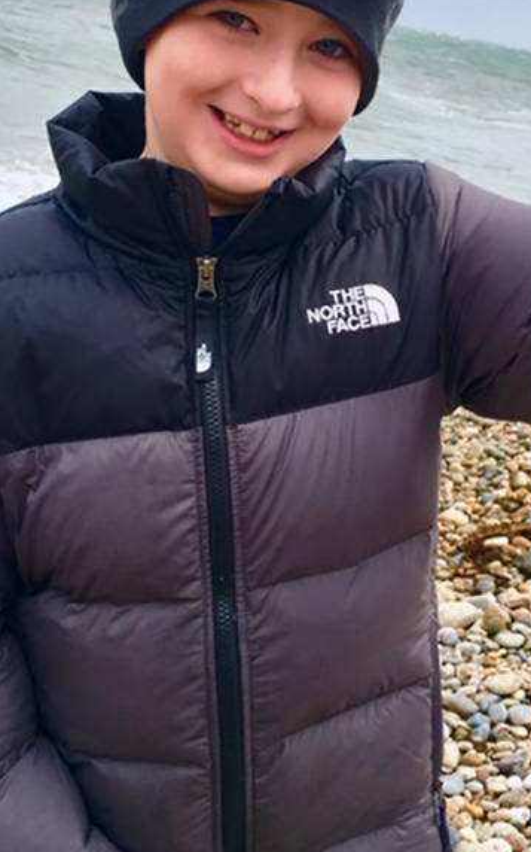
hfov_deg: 29.6
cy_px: 328
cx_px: 350
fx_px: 997
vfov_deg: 45.9
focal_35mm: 43
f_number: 2.2
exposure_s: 1/503
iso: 25
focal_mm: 4.15
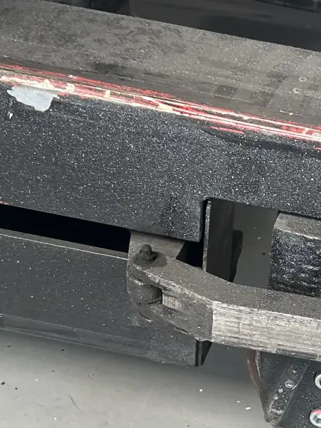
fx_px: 1026
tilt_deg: -35.6
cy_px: 285
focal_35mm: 83
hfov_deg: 17.2
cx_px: 356
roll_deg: -8.4
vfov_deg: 23.4
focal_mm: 5.7
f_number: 1.5
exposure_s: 1/121
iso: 100
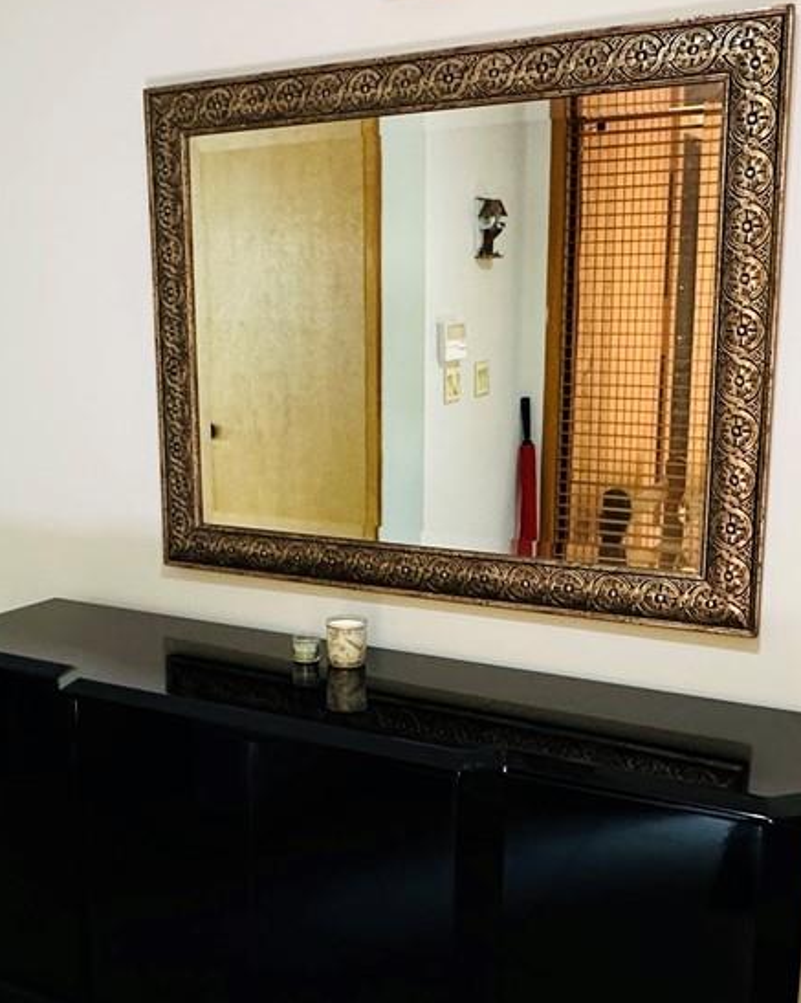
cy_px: 552
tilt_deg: -12.3
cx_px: 346
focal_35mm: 40
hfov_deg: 37.2
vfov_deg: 45.8
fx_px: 1186
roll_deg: -0.6
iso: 200
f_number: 2.2
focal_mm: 2.22
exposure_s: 1/60
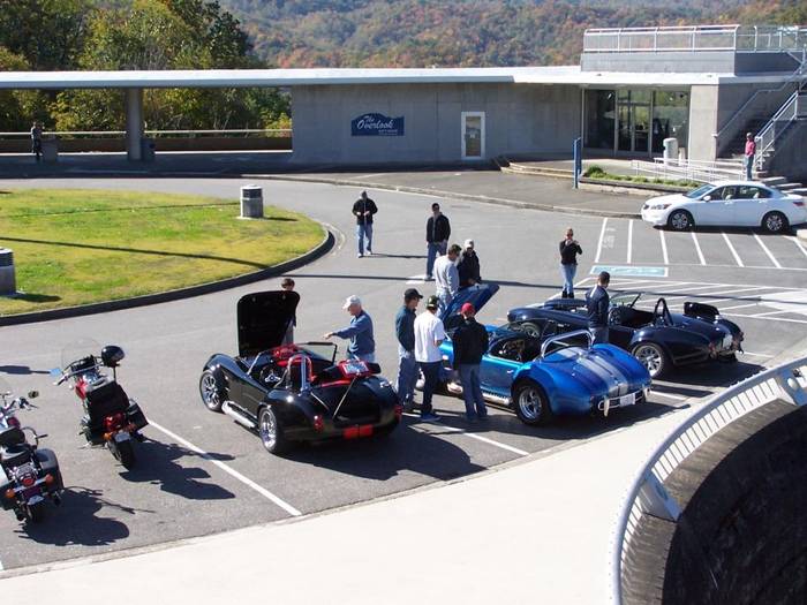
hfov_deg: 32.7
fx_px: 1375
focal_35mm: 59
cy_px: 302
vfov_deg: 24.8
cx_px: 404
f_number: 3.2
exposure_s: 1/500
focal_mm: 9.8
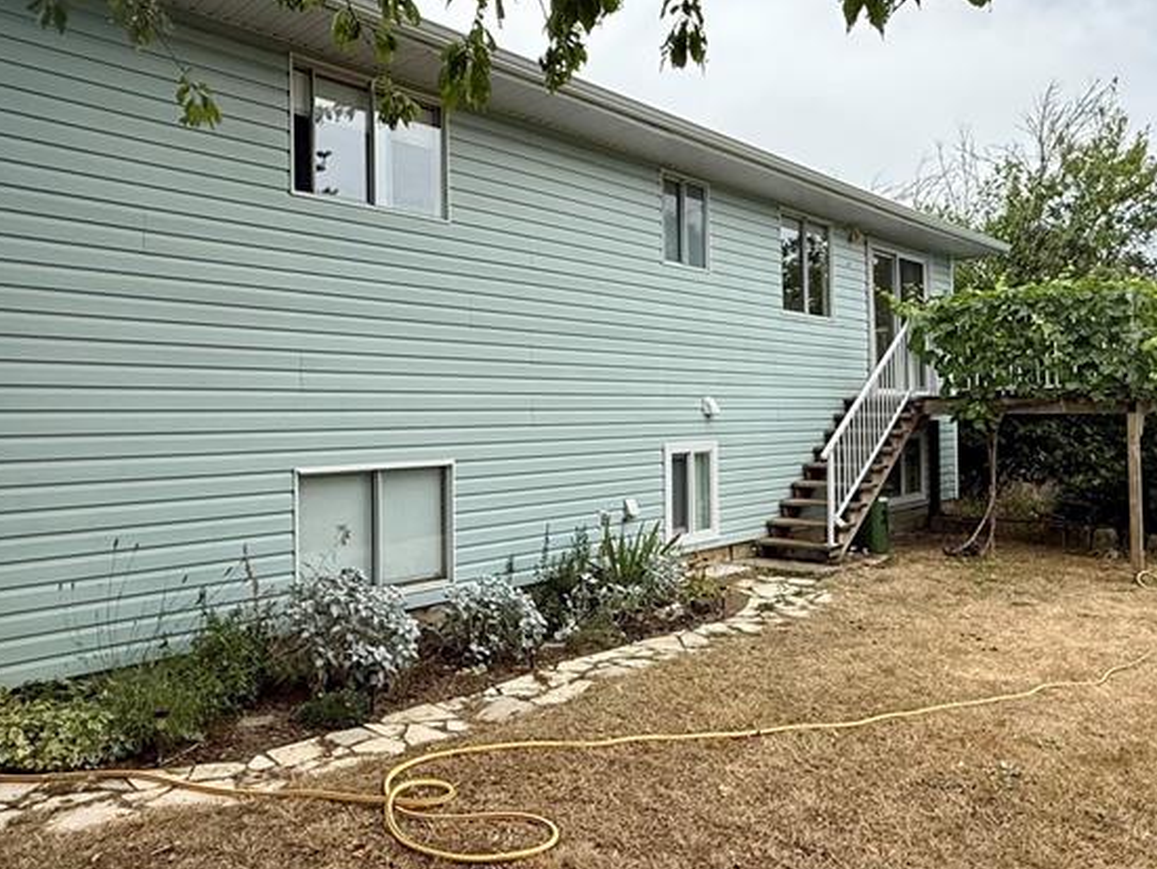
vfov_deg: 53.1
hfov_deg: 67.2
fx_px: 870
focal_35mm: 26
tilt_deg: +2.4
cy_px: 399
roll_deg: +1.4
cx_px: 626
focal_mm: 2.22
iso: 64
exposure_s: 1/942
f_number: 2.2
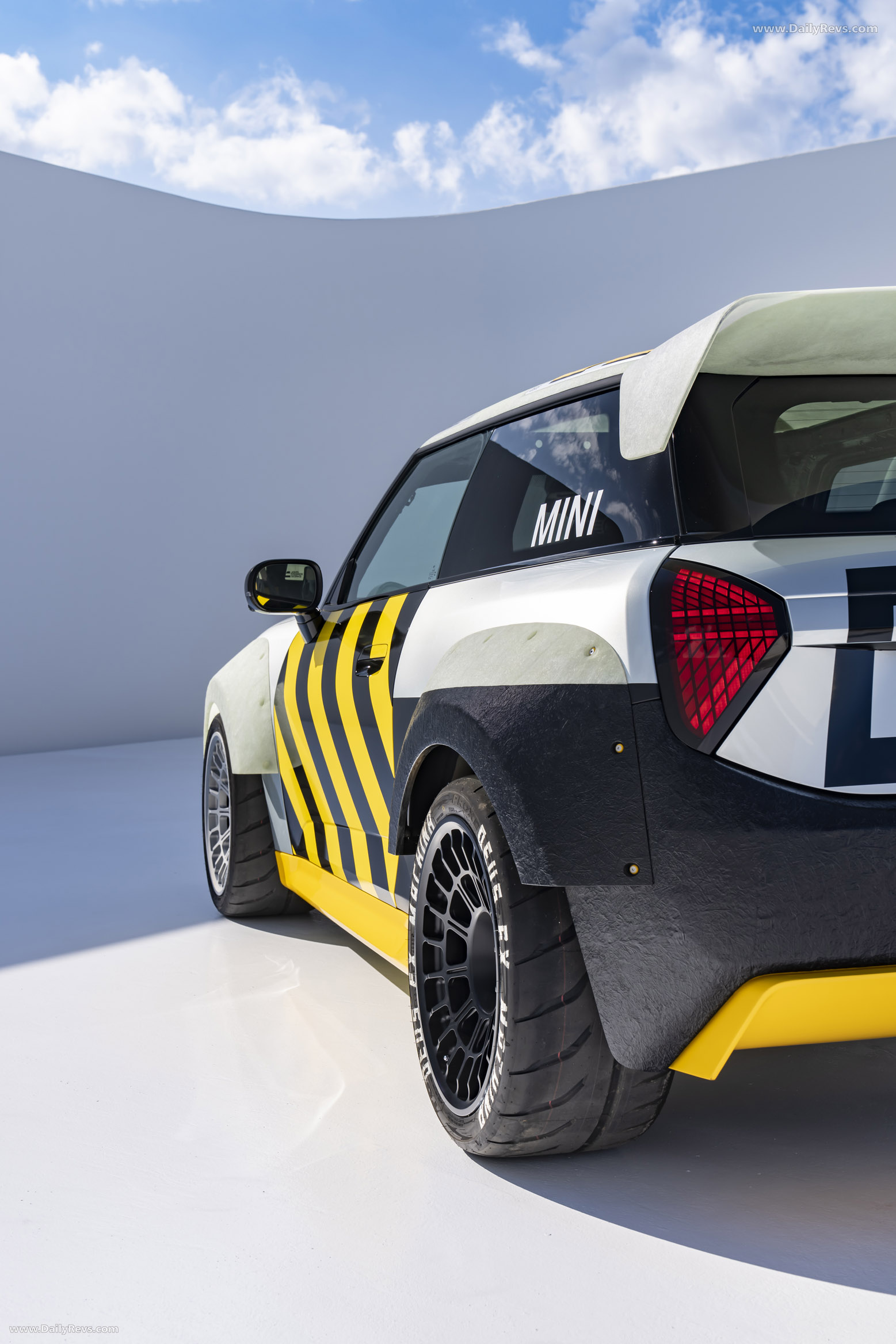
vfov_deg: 42.7
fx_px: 1717
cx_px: 448
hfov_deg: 29.2
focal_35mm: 46
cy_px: 672
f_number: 7.1
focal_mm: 46
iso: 100
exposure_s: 1/100
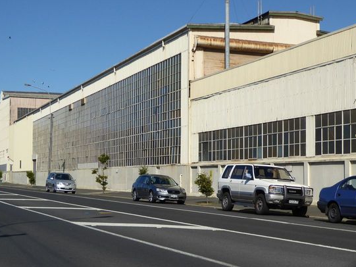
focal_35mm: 68
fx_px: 699
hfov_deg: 28.6
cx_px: 185
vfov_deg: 21.6
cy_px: 160
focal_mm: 7.8
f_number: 3.9
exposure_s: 1/1300
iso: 80
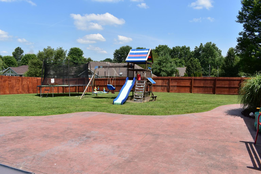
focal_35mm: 27
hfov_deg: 67.4
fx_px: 196
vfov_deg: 47.9
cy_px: 87
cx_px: 130
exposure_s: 1/500
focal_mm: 18
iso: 400
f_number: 11
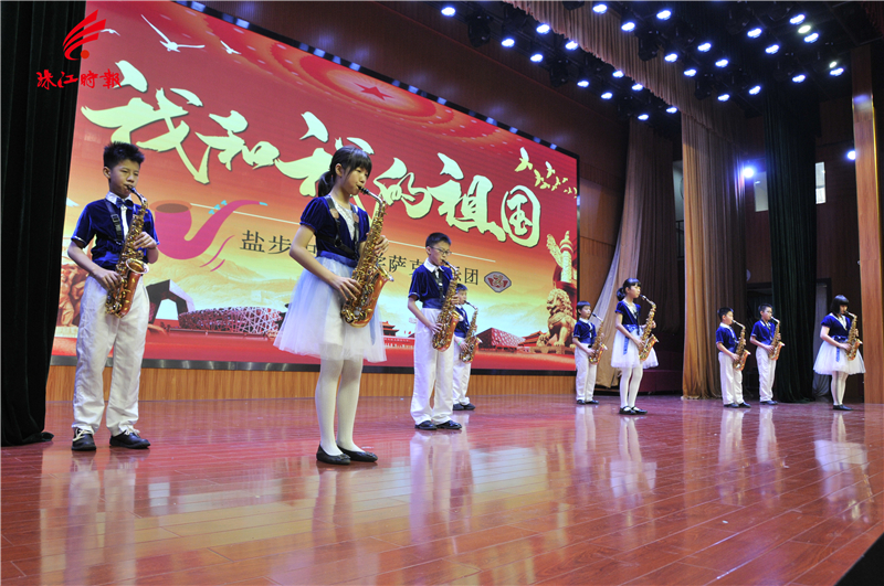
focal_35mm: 27
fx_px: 662
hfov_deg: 67.5
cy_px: 293
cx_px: 442
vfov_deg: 47.8
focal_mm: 18
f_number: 5.6
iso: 500
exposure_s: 1/60
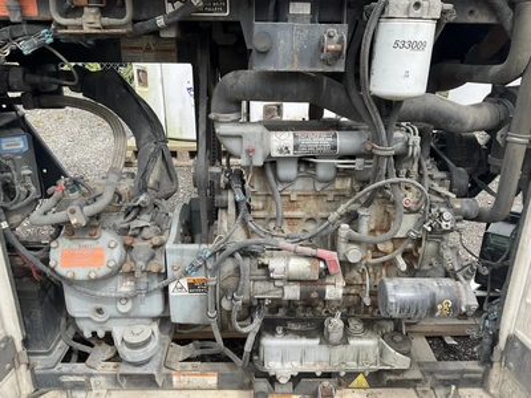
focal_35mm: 29
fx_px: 445
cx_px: 266
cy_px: 199
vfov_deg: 48.2
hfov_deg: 61.7
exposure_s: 1/355
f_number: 1.8
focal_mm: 3
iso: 25
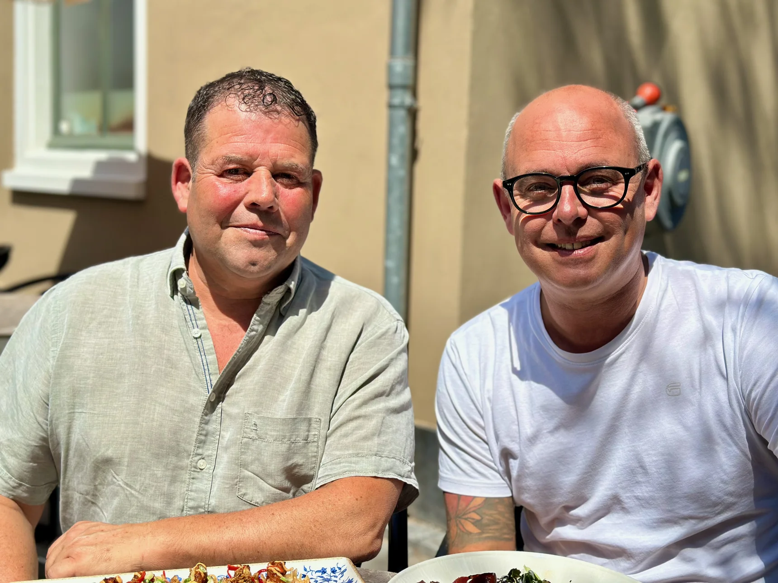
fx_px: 1079
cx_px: 389
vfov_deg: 30.3
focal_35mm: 48
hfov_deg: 39.7
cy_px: 292
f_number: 1.78
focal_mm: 6.86
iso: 100
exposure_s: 1/4785
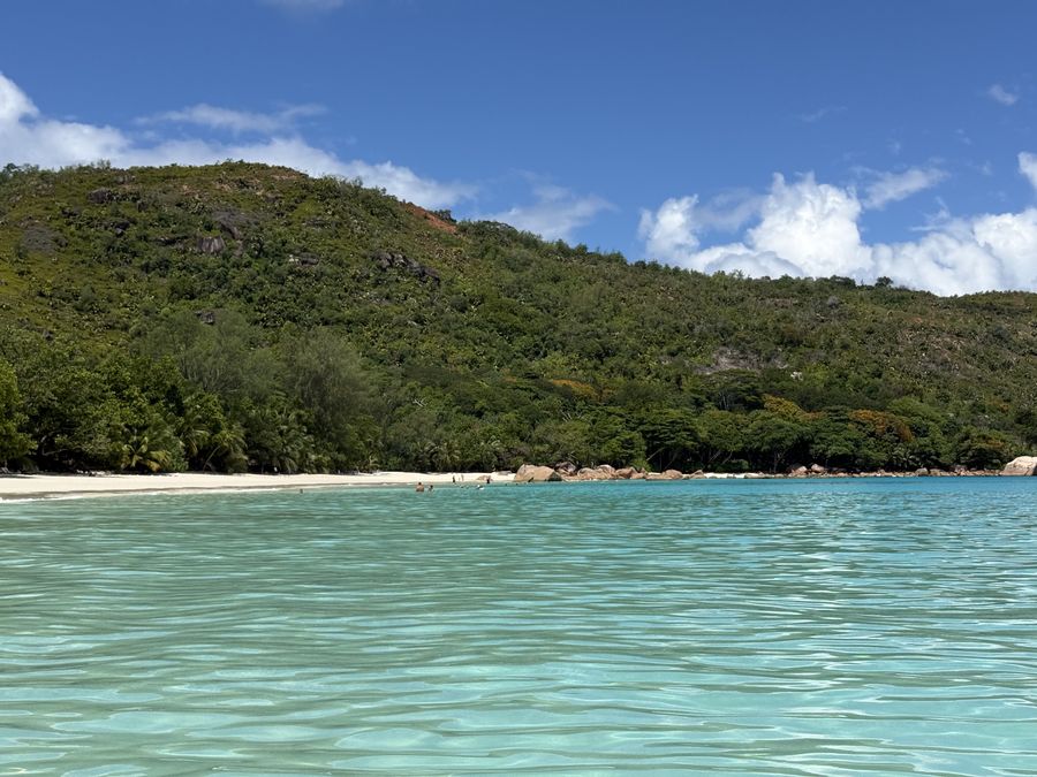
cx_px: 518
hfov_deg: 39.7
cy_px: 388
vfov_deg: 30.3
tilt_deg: +3.9
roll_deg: +0.0
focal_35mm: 48
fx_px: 1438
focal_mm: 6.76
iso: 100
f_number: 1.78
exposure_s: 1/9901
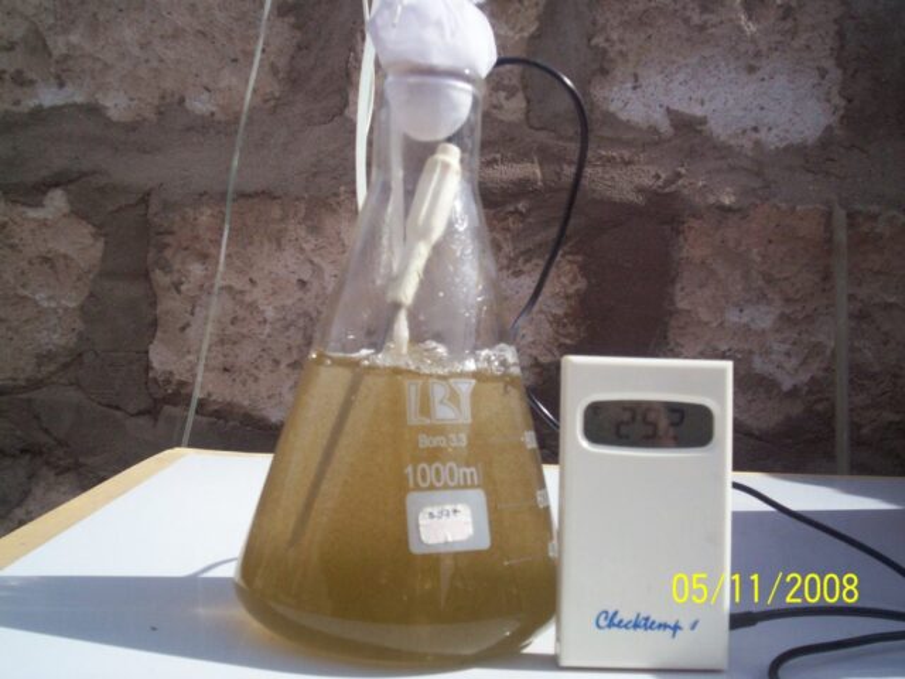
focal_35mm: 36
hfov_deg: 51.4
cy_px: 340
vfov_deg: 39.7
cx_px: 452
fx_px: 941
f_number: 4.5
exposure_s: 1/1044
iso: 100
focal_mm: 5.9
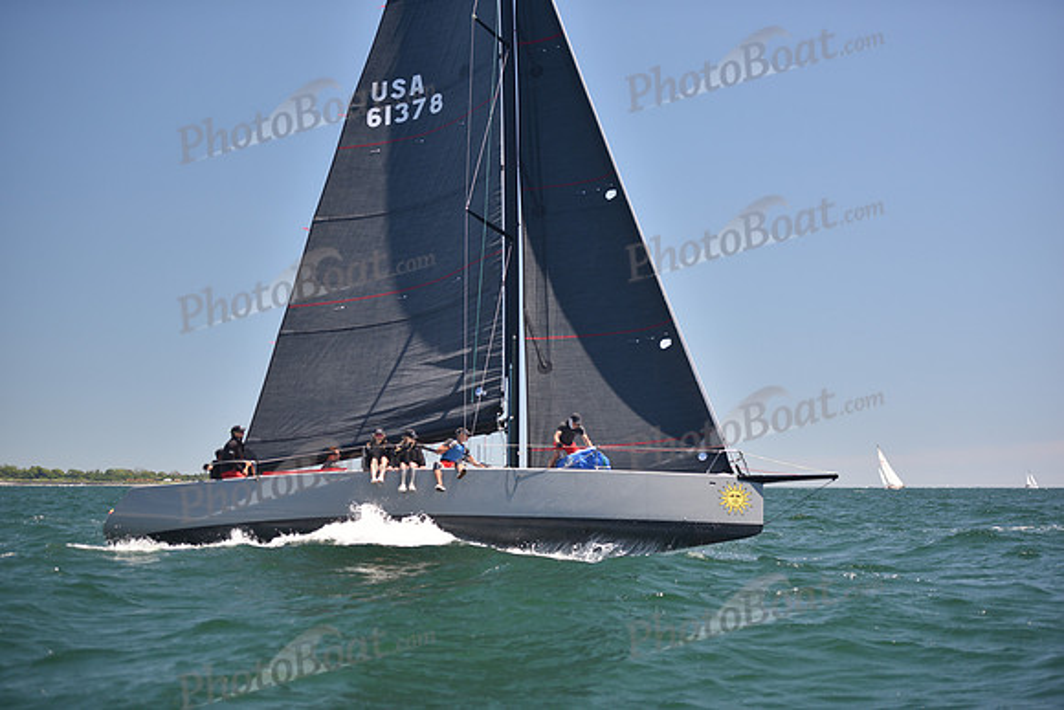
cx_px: 532
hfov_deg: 28.8
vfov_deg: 19.5
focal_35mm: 70
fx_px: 2069
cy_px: 355
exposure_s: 1/1000
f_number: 2.8
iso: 200
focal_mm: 70
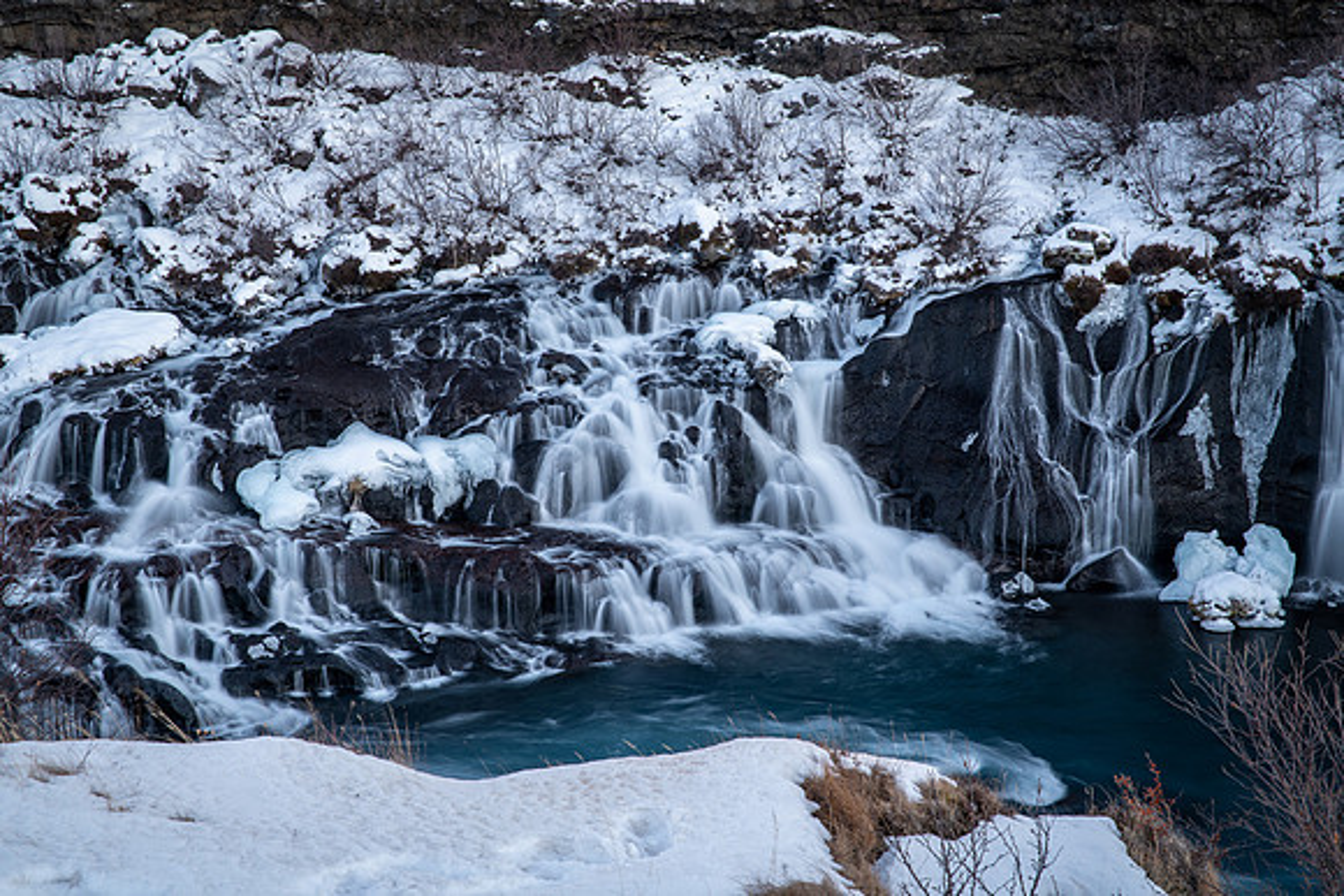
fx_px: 2614
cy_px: 448
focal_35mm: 70
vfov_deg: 19.5
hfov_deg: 28.8
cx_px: 672
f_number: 16
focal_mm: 70
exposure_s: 1.3
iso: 100
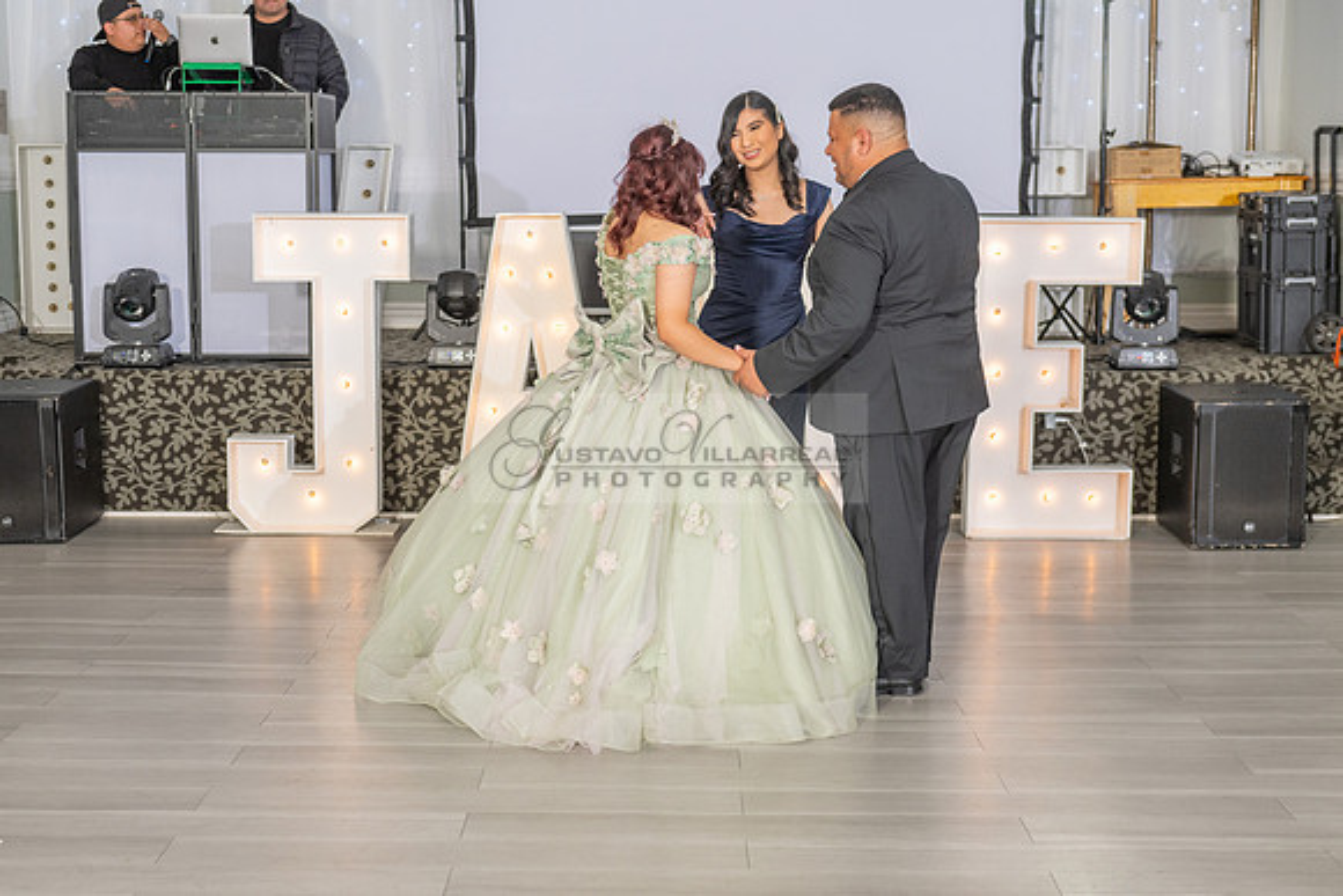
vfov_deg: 24.3
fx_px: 2079
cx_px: 611
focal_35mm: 56
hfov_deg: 35.8
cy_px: 479
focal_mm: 50
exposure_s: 1/160
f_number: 3.5
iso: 500
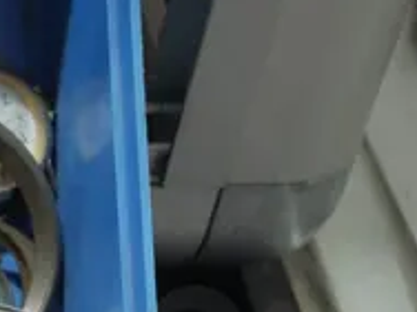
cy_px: 829
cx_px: -464
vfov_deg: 6.4
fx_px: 2626
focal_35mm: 218
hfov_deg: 8.5
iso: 640
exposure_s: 1/60
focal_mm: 20
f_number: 4.5
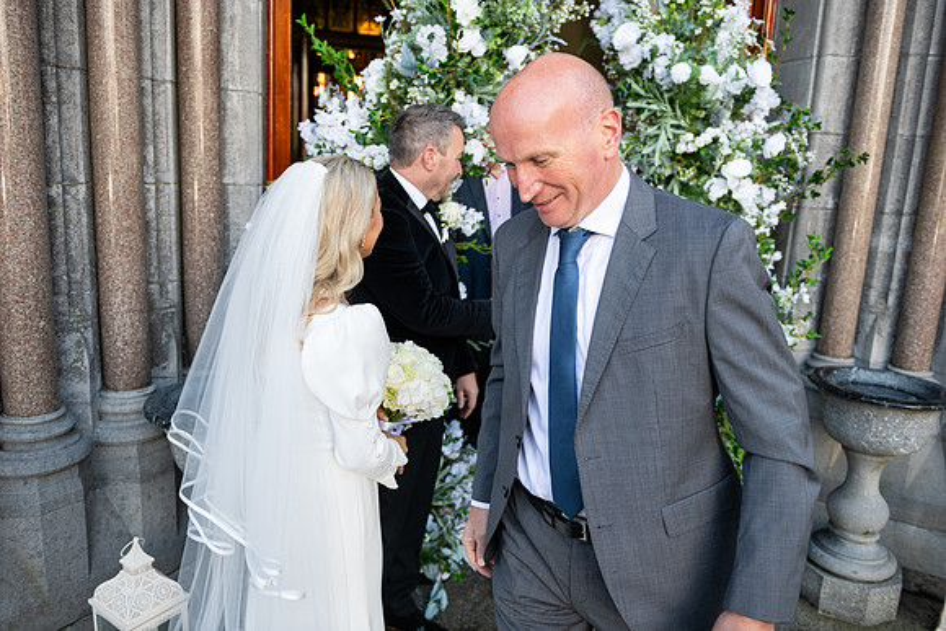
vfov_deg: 48.0
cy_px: 316
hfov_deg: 67.4
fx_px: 710
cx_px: 473
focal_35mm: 27
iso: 320
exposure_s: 1/400
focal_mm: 27
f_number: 3.5
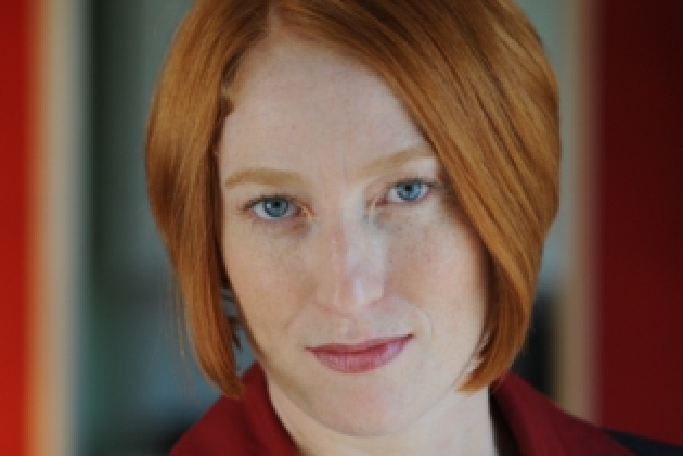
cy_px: 243
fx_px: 2827
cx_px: 241
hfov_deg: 13.8
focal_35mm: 149
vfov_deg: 9.2
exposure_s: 1/400
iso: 500
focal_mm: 105
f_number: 3.2
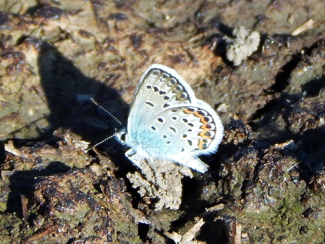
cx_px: 162
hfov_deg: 5.7
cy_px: 122
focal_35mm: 346
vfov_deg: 4.3
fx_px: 3249
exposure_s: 1/250
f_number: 5.7
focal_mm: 62.2
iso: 125
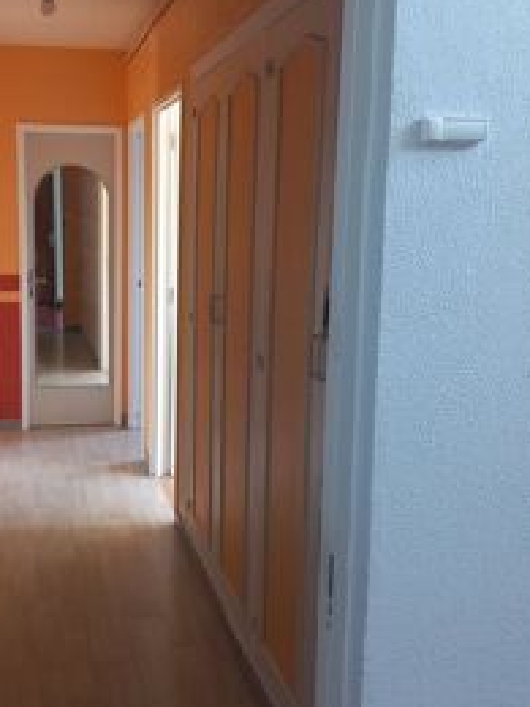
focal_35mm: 41
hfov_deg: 34.8
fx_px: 837
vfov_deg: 45.8
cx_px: 174
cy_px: 349
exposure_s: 1/33.3
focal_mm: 4.6
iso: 320
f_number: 1.8
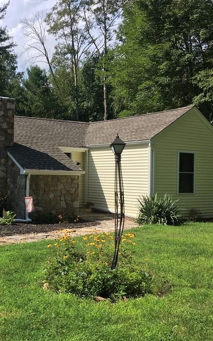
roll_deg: -1.0
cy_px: 177
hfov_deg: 28.8
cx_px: 23
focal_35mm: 43
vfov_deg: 46.2
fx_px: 399
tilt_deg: +0.4
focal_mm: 4.15
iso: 25
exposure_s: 1/950
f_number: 2.2
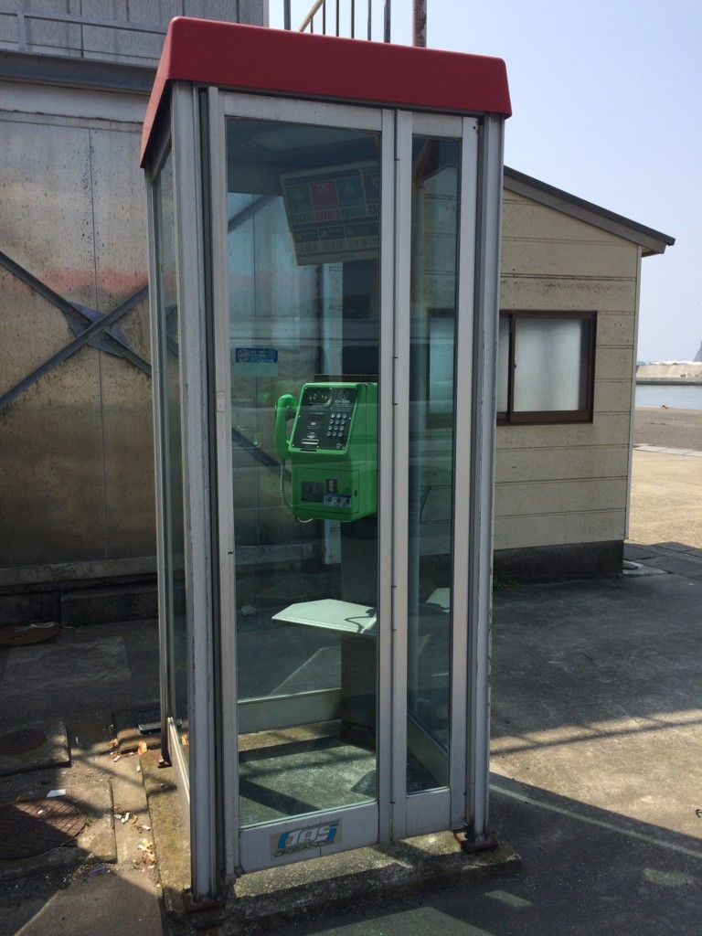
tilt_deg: -10.9
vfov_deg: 61.7
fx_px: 784
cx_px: 351
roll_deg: +1.2
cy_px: 468
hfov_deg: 48.2
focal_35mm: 29
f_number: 2.2
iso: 32
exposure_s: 1/1866
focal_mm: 4.15
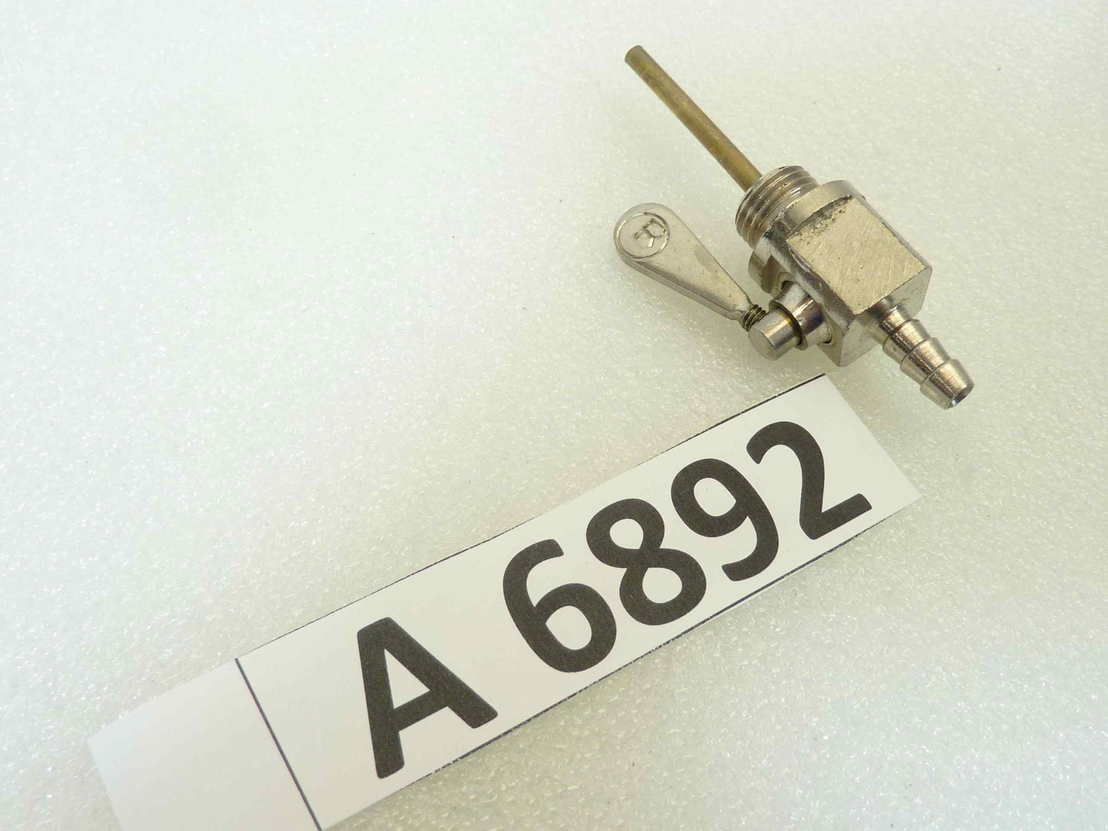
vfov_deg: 41.8
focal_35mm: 34
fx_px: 1088
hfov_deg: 54.0
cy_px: 416
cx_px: 554
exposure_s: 1/30
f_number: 3.3
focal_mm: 4.1
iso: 80
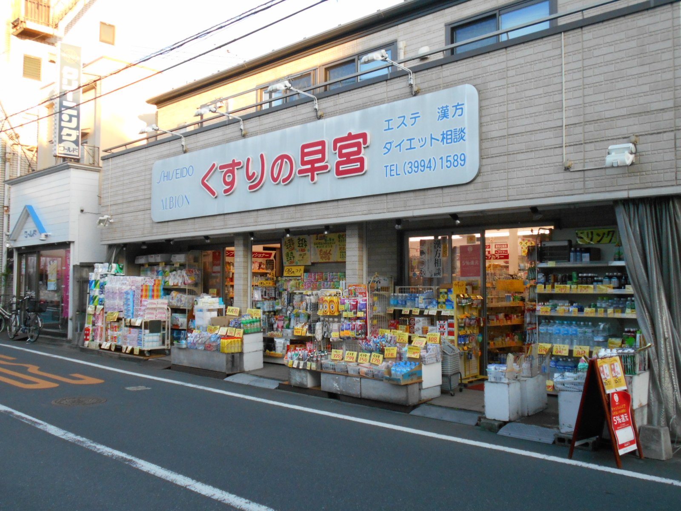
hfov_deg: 54.0
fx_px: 669
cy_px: 256
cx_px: 340
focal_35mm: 34
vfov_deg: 41.8
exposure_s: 1/250
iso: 320
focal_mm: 5.8
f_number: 3.6
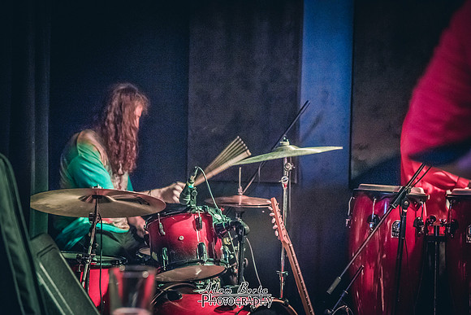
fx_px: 720
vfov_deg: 24.6
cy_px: 158
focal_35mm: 55
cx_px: 236
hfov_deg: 36.2
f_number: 2.8
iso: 8000
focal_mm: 55
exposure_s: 1/40
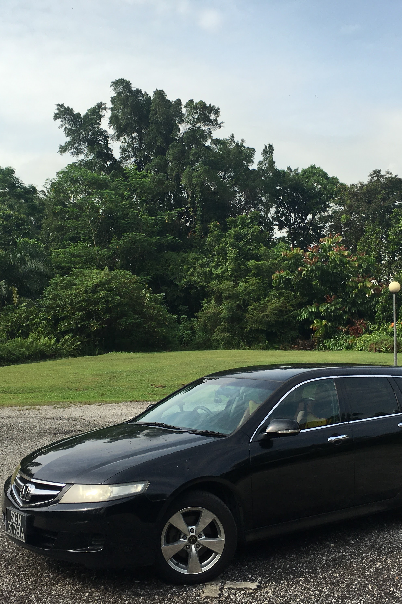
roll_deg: +0.1
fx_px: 687
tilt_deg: +3.9
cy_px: 303
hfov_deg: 32.6
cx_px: 221
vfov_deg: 47.4
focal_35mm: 41
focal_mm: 4.15
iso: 25
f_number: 2.2
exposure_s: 1/1350
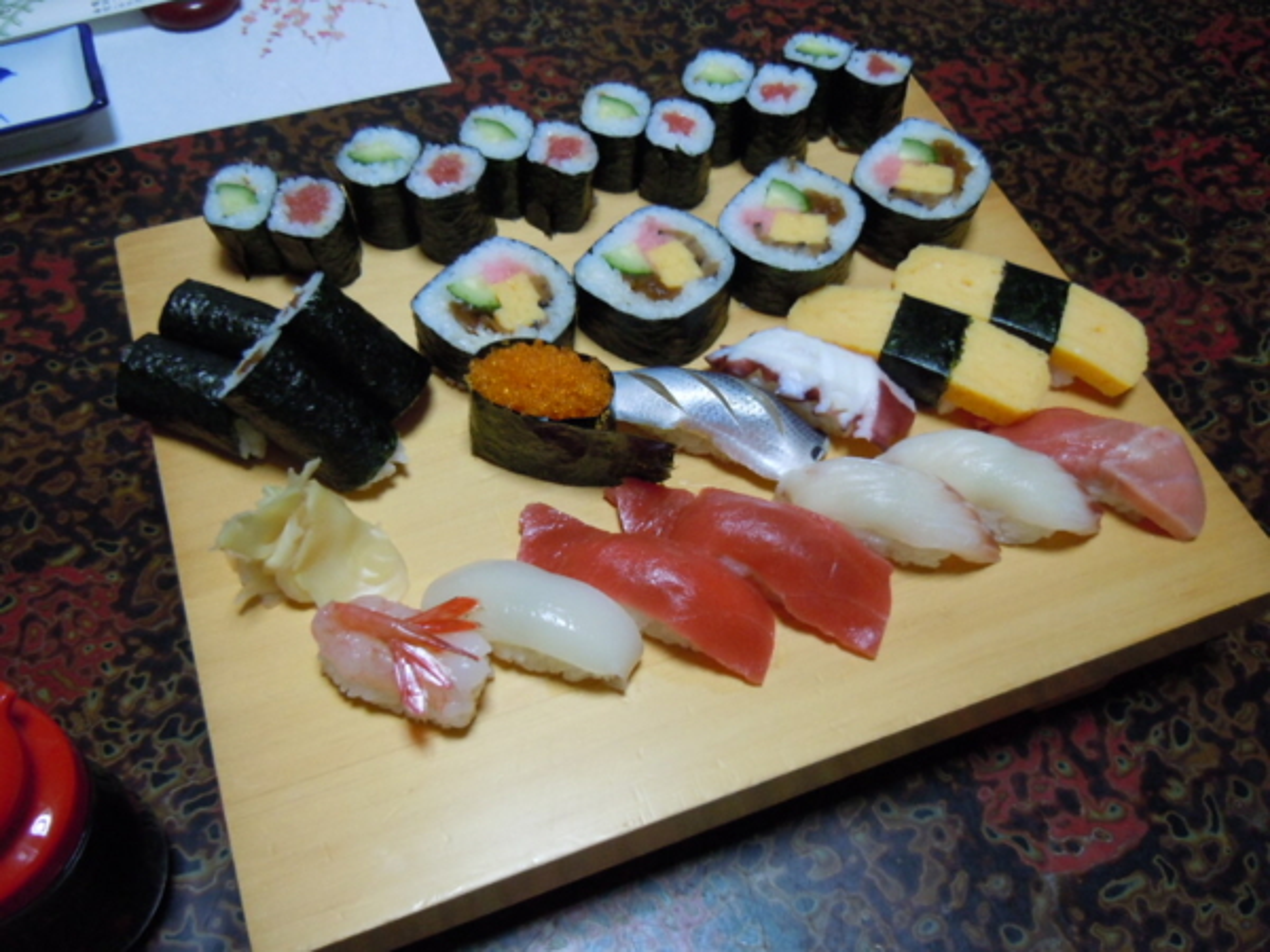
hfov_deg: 60.0
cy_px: 476
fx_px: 1101
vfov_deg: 46.8
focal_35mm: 30
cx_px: 635
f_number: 3.5
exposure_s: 1/20
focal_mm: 5.4
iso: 400
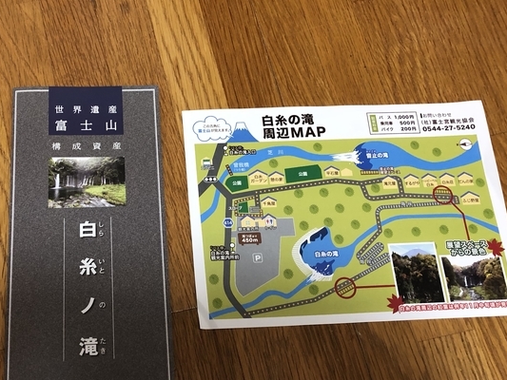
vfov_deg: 34.4
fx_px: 615
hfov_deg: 43.8
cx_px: 149
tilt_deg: -70.7
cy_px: 198
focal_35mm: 42
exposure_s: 1/15
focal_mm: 3.99
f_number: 1.8
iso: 64
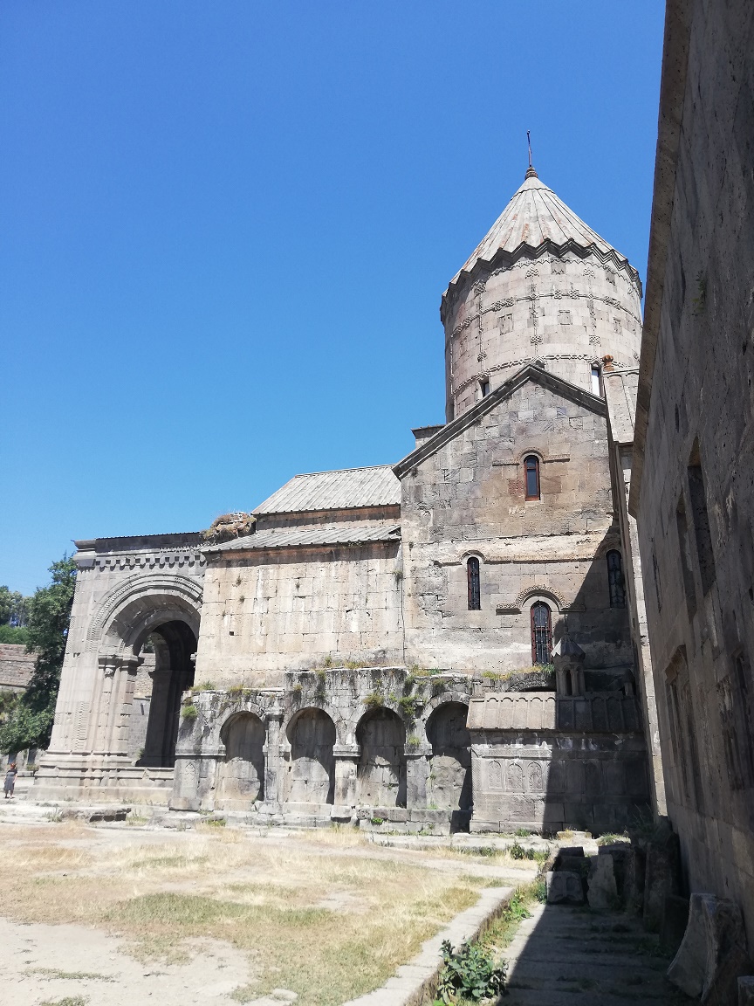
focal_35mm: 26
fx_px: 755
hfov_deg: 53.1
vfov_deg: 67.3
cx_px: 377
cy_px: 503
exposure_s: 1/580
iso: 50
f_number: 2.2
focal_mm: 3.81
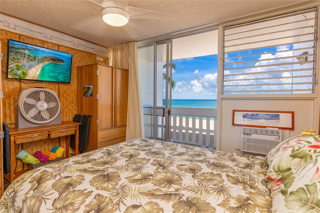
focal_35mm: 18
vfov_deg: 67.4
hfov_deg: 90.0
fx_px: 160
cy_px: 106
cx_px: 160
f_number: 8
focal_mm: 12
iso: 100
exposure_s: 1/80
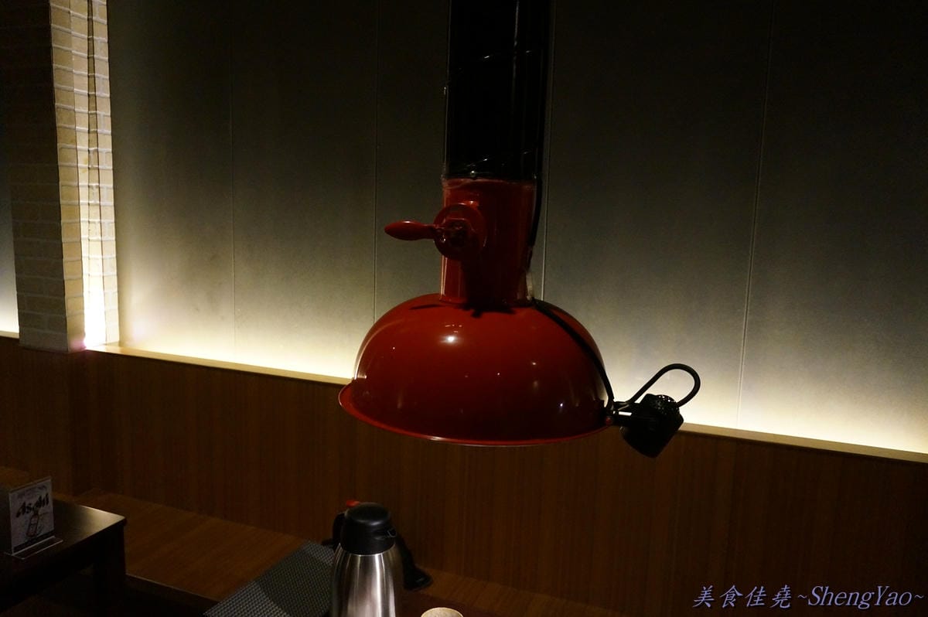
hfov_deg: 67.4
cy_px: 308
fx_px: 695
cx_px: 464
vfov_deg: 47.9
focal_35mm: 27
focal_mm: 18
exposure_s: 1/125
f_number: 4
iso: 3200
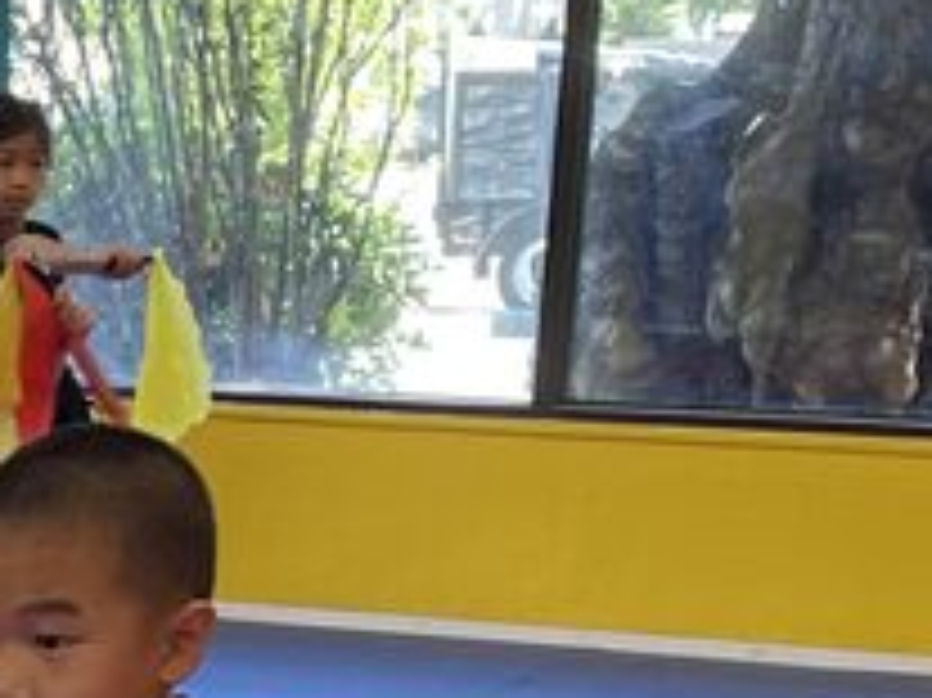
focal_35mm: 151
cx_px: -756
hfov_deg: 12.0
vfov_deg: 9.5
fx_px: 4063
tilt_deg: -13.9
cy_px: 1036
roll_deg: +0.4
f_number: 1.6
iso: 80
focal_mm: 4.2
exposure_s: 1/120
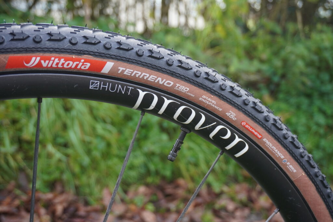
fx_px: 472
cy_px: 111
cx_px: 166
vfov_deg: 26.5
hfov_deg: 38.9
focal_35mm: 51
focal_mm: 34
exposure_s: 1/160
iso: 500
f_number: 5
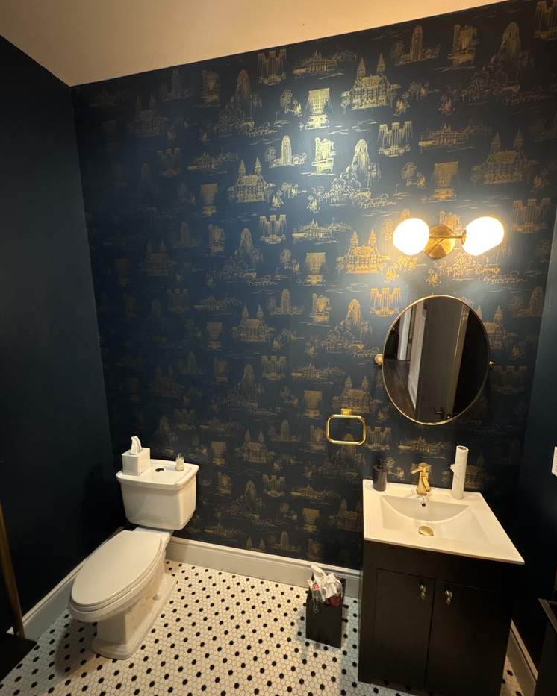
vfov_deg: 96.7
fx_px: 309
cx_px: 286
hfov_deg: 84.0
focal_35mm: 15
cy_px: 365
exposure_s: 1/60
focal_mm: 2.22
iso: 2000
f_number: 2.2
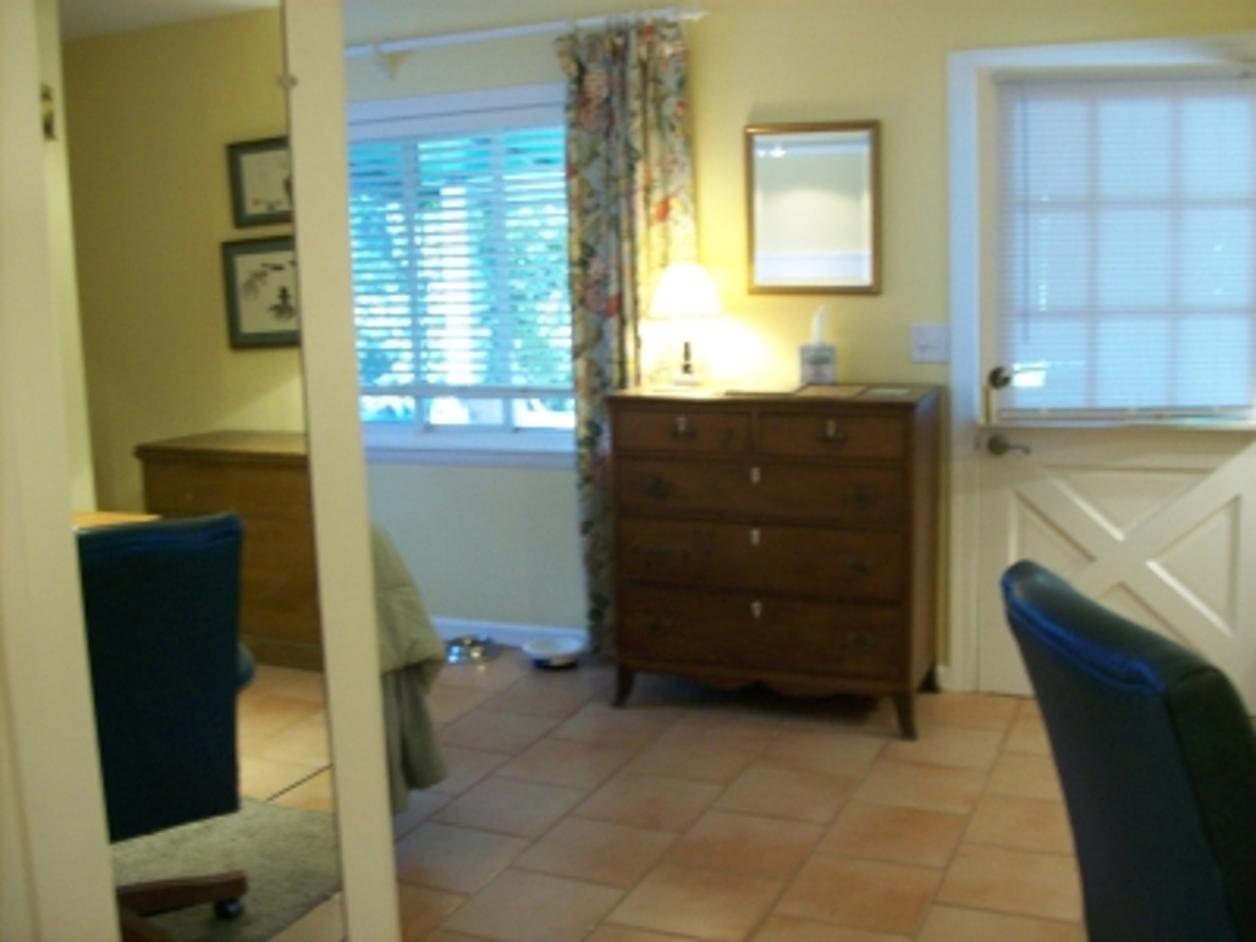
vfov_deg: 39.7
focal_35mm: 36
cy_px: 471
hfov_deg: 51.4
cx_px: 628
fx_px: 1306
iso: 160
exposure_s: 1/10.1
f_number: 2.7
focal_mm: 6
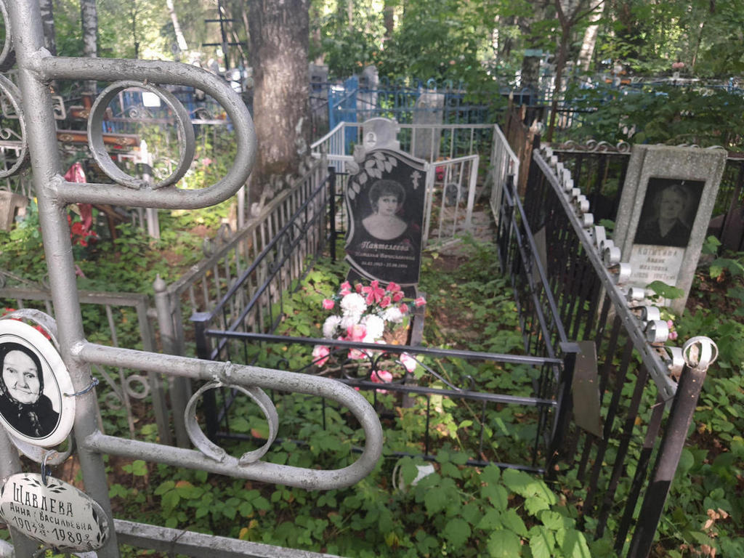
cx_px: 372
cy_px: 279
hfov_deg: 67.3
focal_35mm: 26
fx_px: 559
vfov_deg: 53.1
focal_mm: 4.32
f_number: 1.7
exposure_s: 1/100
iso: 64
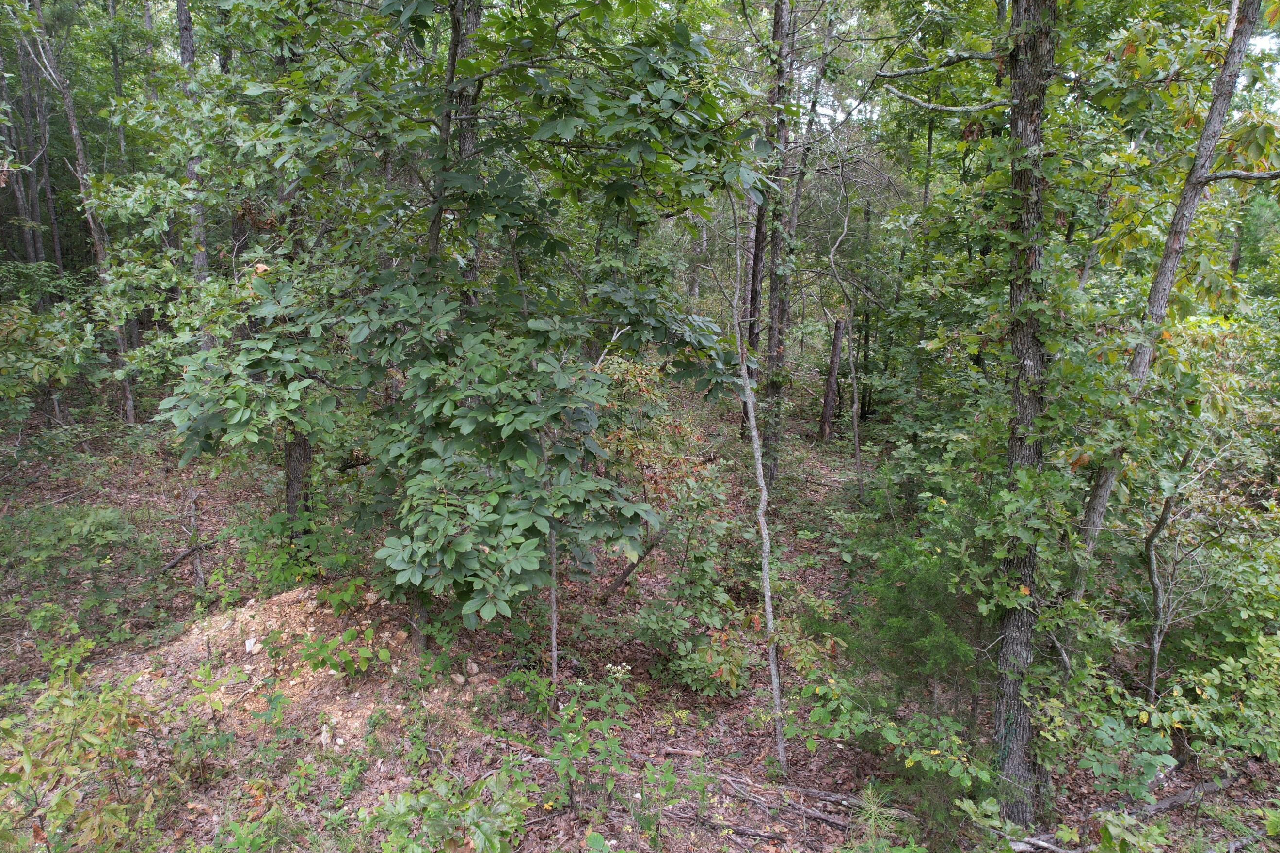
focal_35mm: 25
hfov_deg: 71.5
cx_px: 608
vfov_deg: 51.3
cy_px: 426
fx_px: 889
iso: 100
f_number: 2.8
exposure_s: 1/60
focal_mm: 8.38
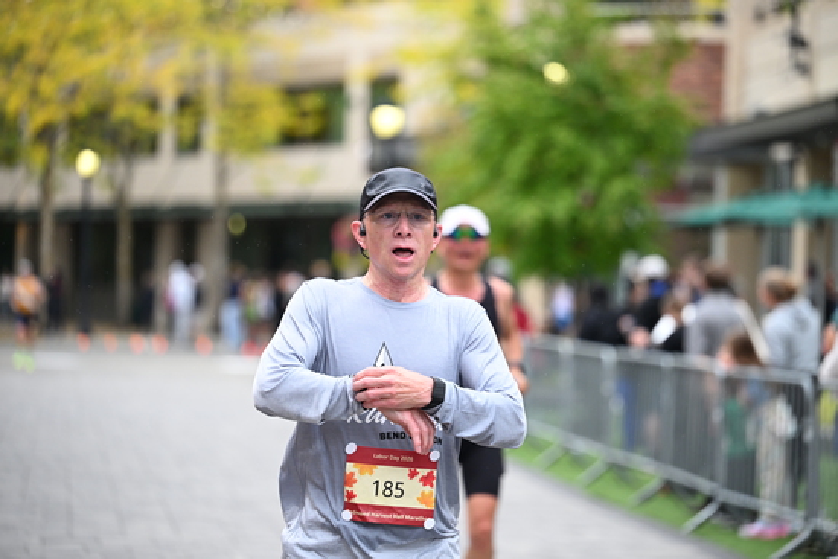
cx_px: 419
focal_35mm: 130
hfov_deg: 15.8
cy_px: 280
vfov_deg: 10.6
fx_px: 3027
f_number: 2.8
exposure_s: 1/2000
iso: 1250
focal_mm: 130
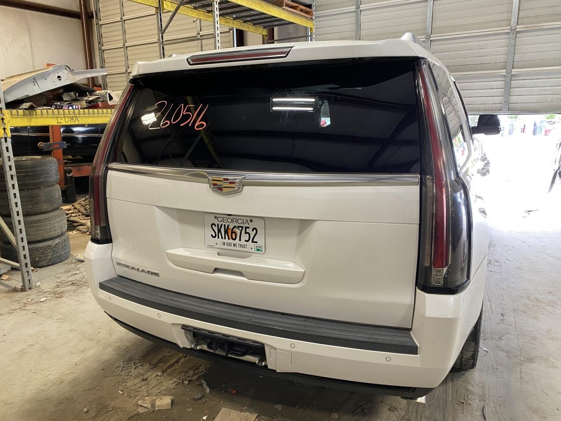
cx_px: 280
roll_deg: +2.3
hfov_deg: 67.3
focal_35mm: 26
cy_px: 210
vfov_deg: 53.1
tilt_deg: -9.9
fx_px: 421
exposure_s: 1/60
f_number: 1.8
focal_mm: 4.25
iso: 200
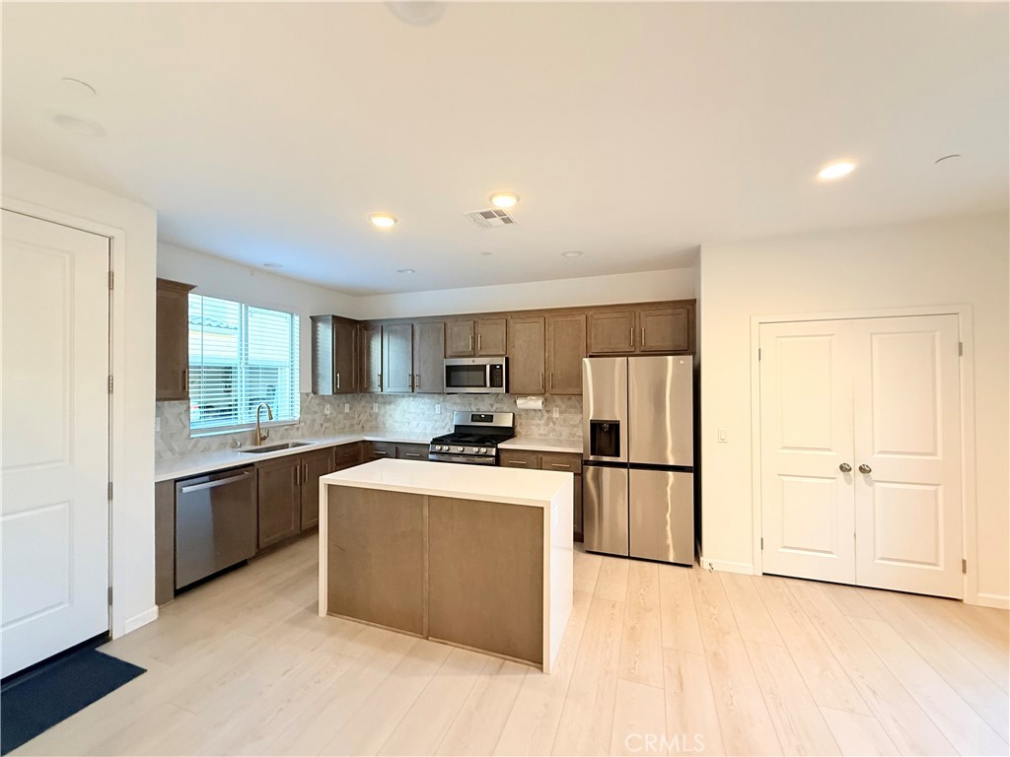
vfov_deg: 85.7
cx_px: 505
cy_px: 378
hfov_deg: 102.1
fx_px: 408
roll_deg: +1.6
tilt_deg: +2.3
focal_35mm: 14
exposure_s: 1/60
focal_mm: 2.22
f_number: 2.2
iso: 320
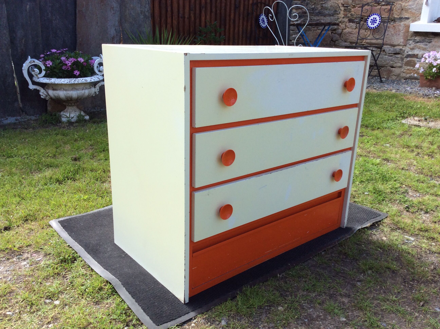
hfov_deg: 56.9
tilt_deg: -21.1
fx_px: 406
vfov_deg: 44.1
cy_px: 164
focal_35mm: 32
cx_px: 220
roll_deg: -0.9
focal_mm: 3.3
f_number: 2.4
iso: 32
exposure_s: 1/510
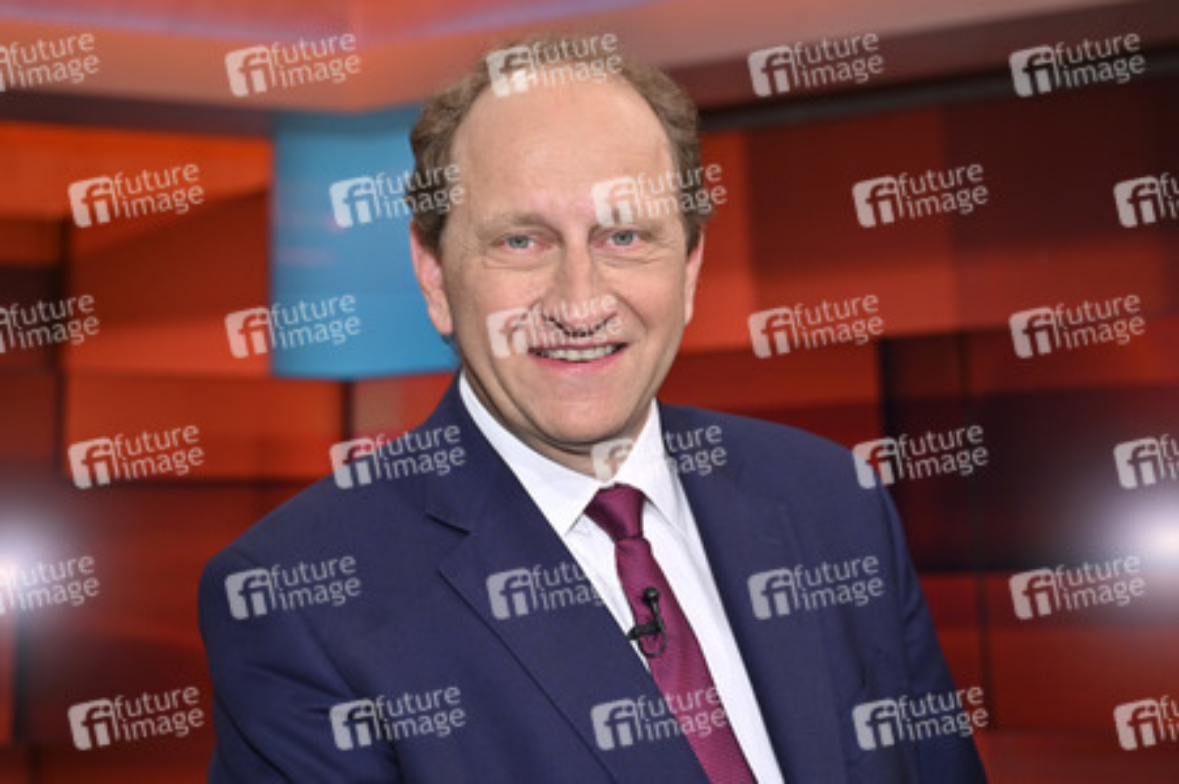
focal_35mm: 39
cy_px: 392
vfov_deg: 34.2
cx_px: 590
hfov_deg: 49.6
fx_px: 1276
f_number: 2.8
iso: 500
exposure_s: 1/200
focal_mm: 39
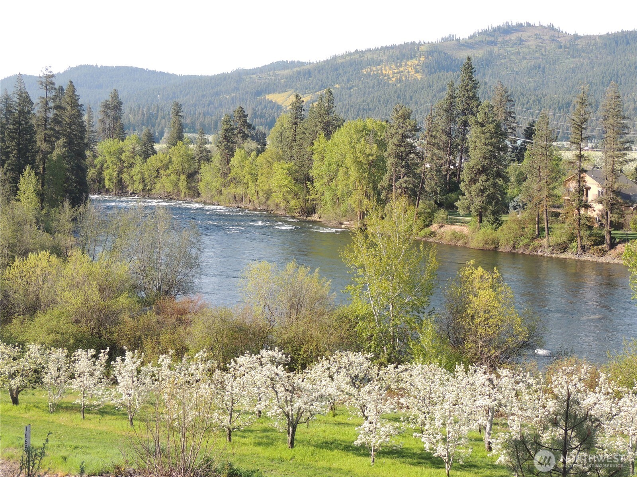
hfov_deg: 38.2
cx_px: 318
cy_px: 238
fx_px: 920
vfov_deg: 29.1
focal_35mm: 50
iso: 100
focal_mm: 8.9
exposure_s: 1/320
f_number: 3.6
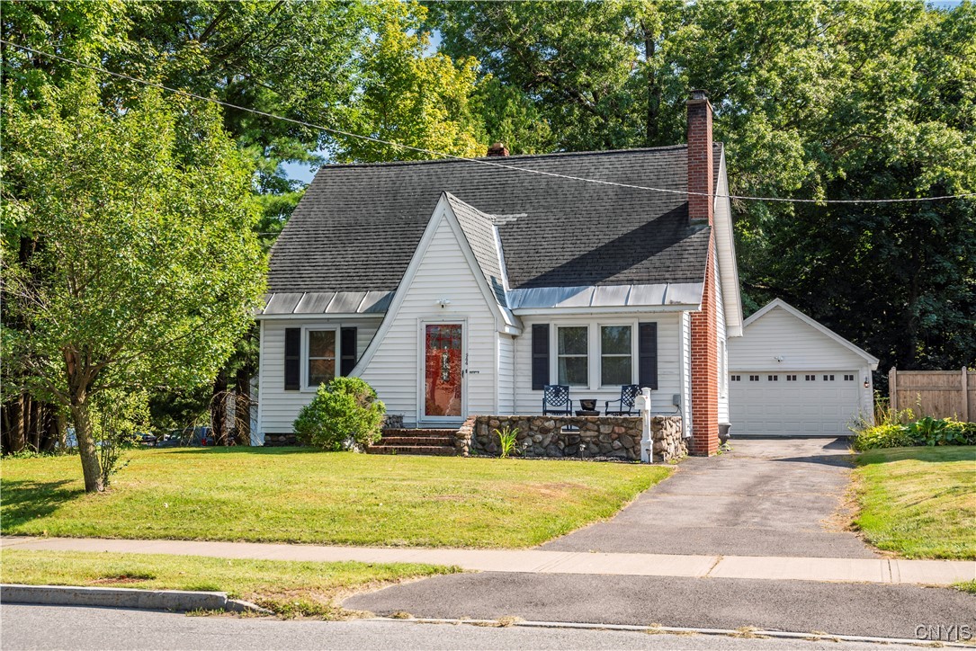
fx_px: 1302
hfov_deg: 41.1
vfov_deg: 28.1
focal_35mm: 48
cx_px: 488
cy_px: 326
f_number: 6.3
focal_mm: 48
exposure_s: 1/400
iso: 100
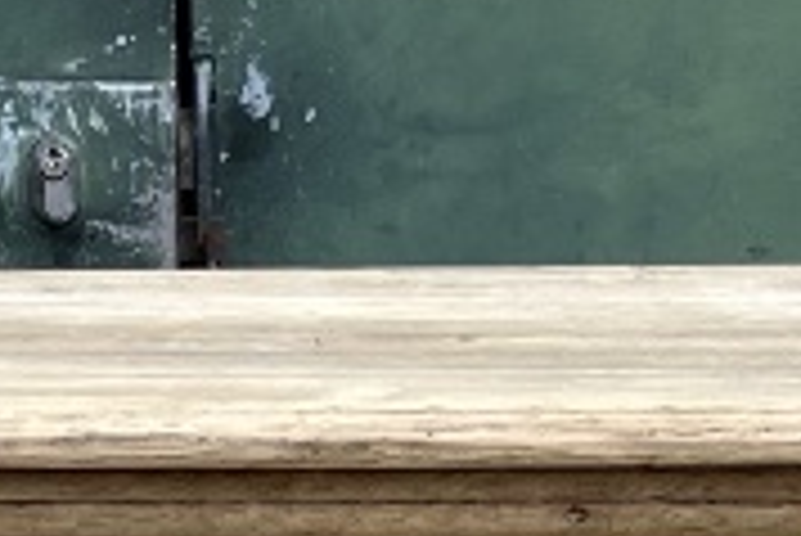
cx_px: 382
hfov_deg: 11.3
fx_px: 4053
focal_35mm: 182
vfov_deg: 6.6
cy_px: 1815
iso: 50
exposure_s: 1/618
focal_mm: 5.1
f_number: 1.6
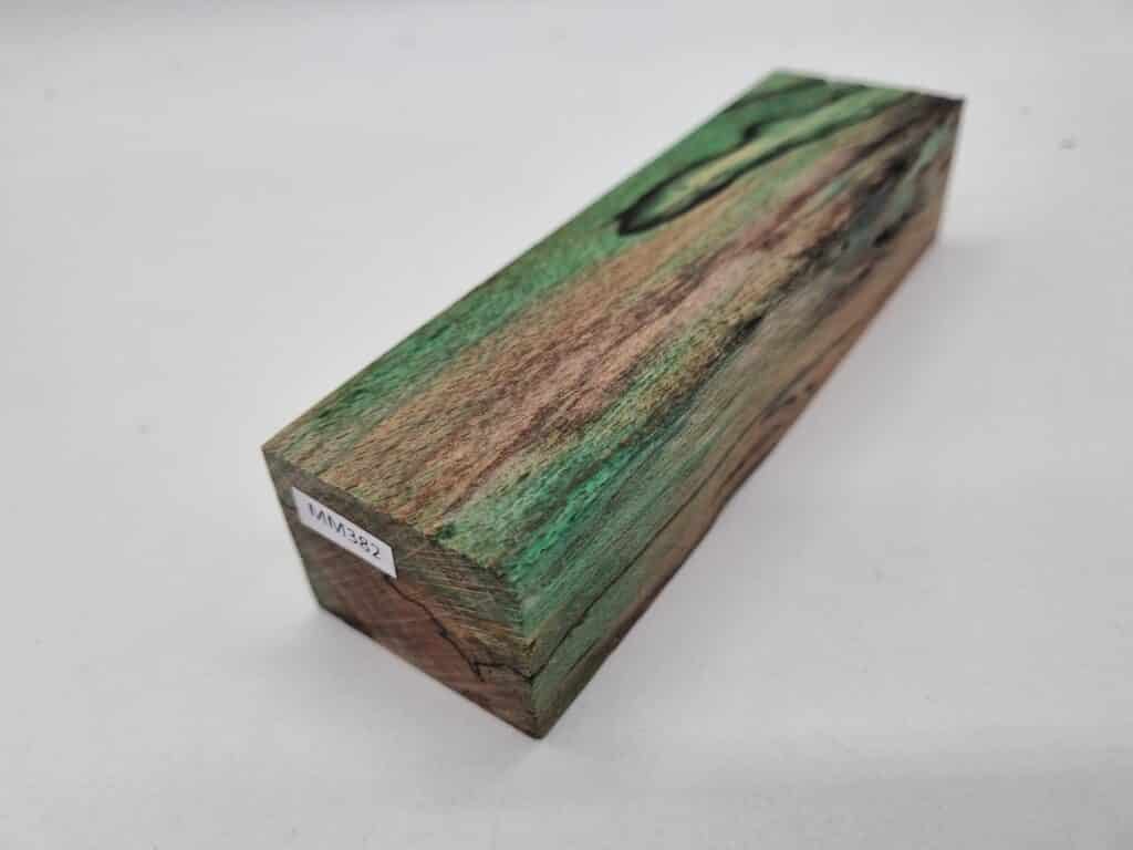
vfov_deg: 53.1
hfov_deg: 67.3
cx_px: 566
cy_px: 425
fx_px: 851
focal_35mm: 26
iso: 50
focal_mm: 5.4
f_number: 1.8
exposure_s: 1/486
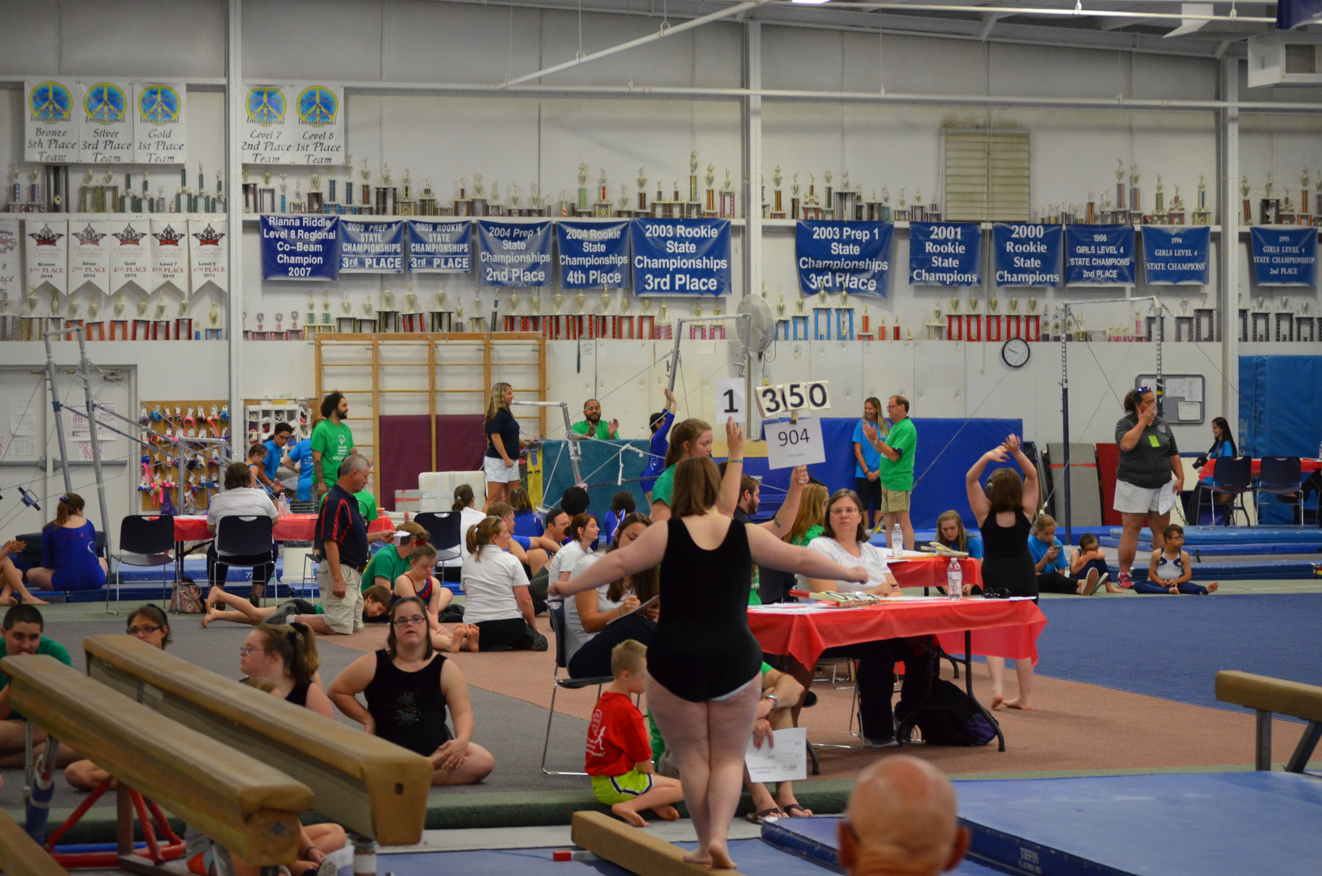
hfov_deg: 21.0
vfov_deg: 14.0
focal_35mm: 98
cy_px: 438
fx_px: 3573
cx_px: 661
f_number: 4.2
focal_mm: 65
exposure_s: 1/125
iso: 1600
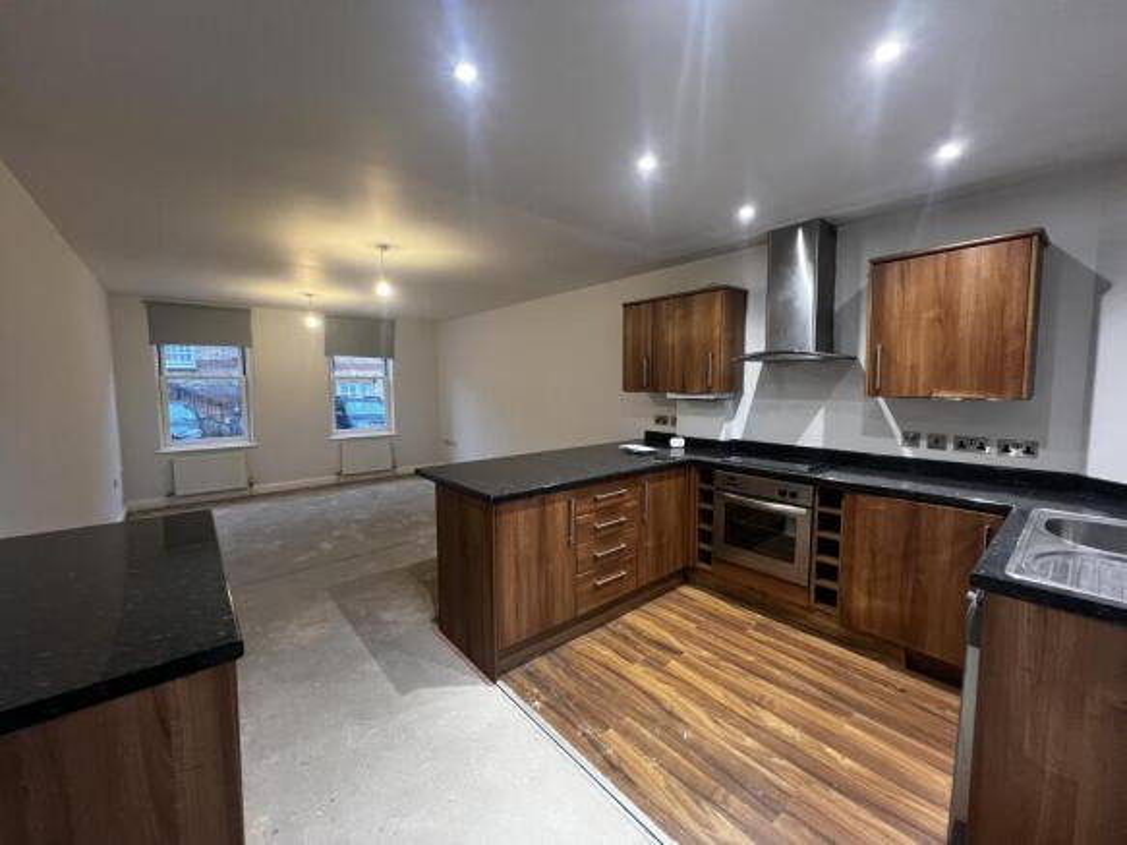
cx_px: 564
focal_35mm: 13
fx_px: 423
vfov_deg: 89.9
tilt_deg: -5.9
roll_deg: -0.2
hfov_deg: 106.2
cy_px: 422
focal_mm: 1.57
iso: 250
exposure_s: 1/50
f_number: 1.8
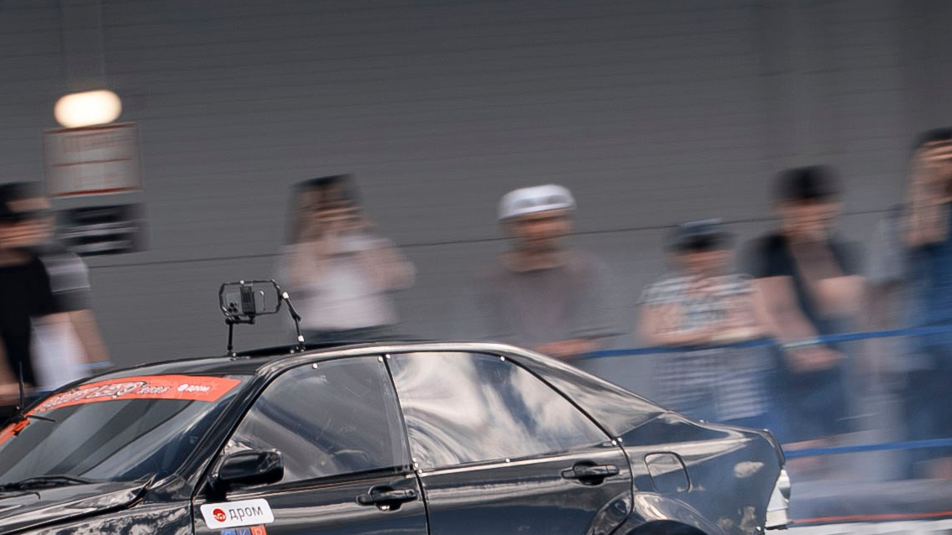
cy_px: 654
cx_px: 360
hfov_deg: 2.6
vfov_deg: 1.5
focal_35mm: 818
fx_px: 20650
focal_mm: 150
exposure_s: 1/125
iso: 100
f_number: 9
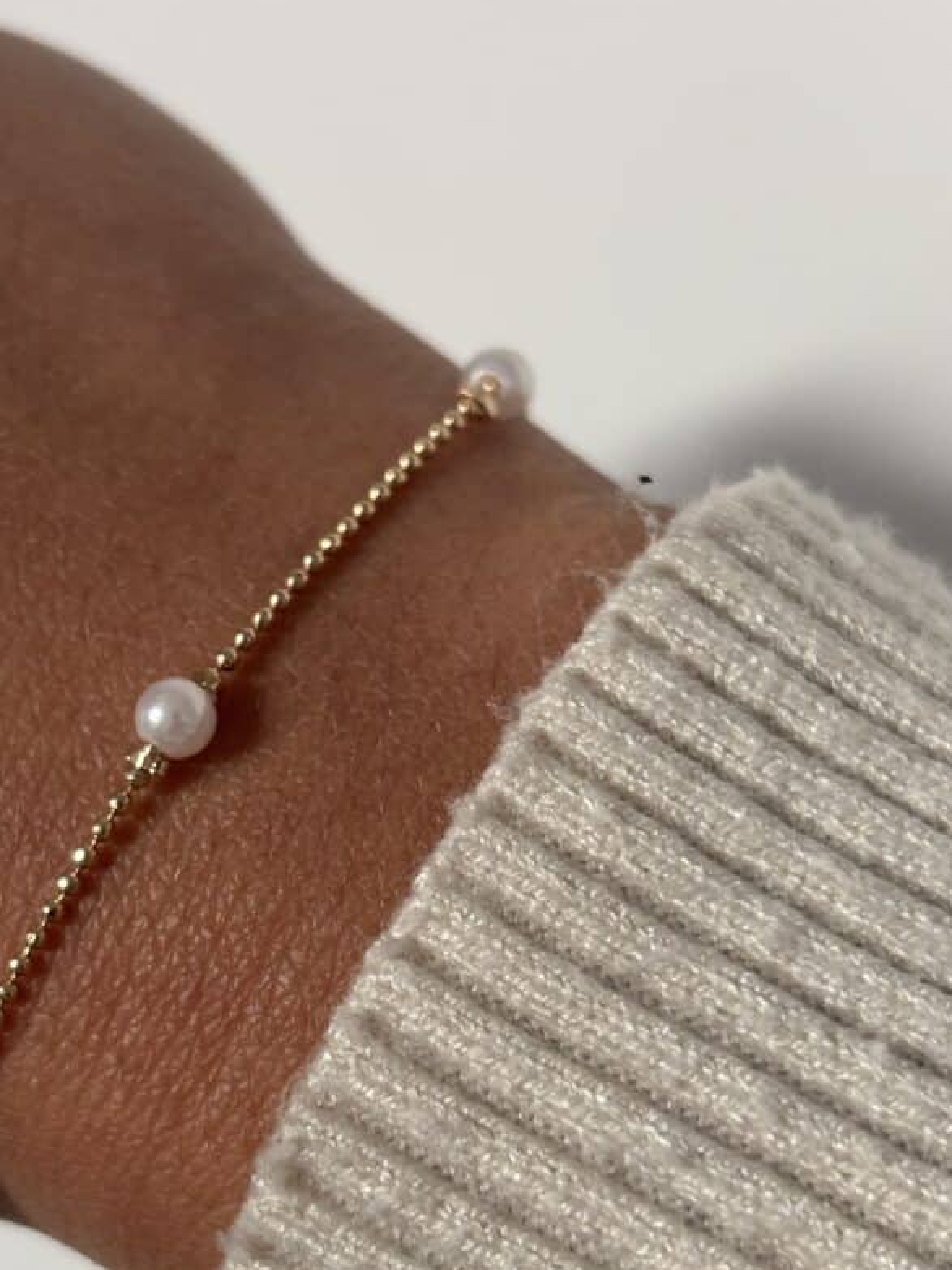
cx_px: 389
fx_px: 2494
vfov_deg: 28.5
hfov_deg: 21.6
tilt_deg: -12.7
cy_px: 796
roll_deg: -5.3
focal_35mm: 68
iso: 64
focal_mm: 5.96
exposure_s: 1/60
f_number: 1.6
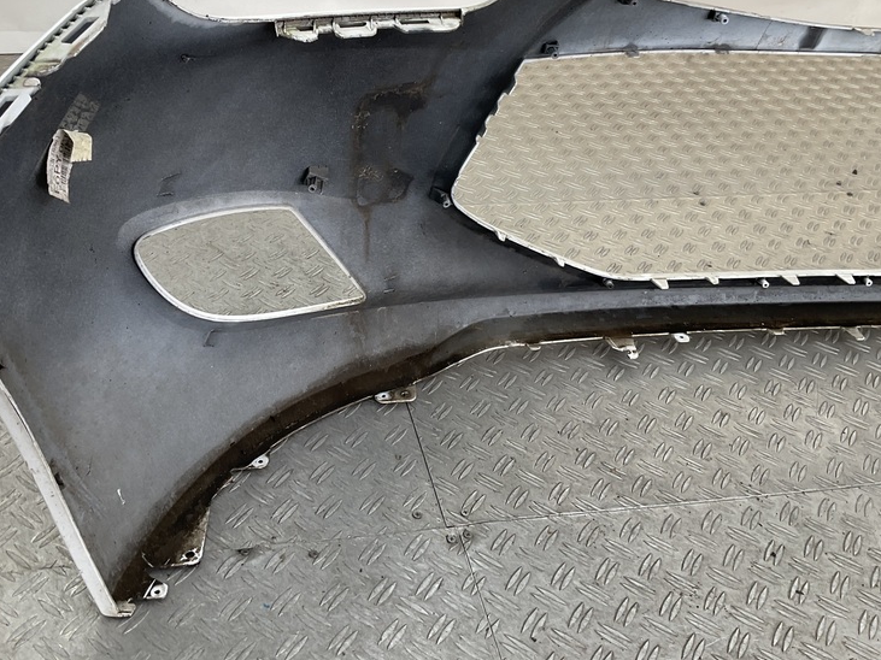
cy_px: 211
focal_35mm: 40
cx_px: 383
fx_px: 1018
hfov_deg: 46.7
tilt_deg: -30.3
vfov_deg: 35.5
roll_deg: -8.5
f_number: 1.8
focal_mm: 3
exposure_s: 1/120
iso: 16
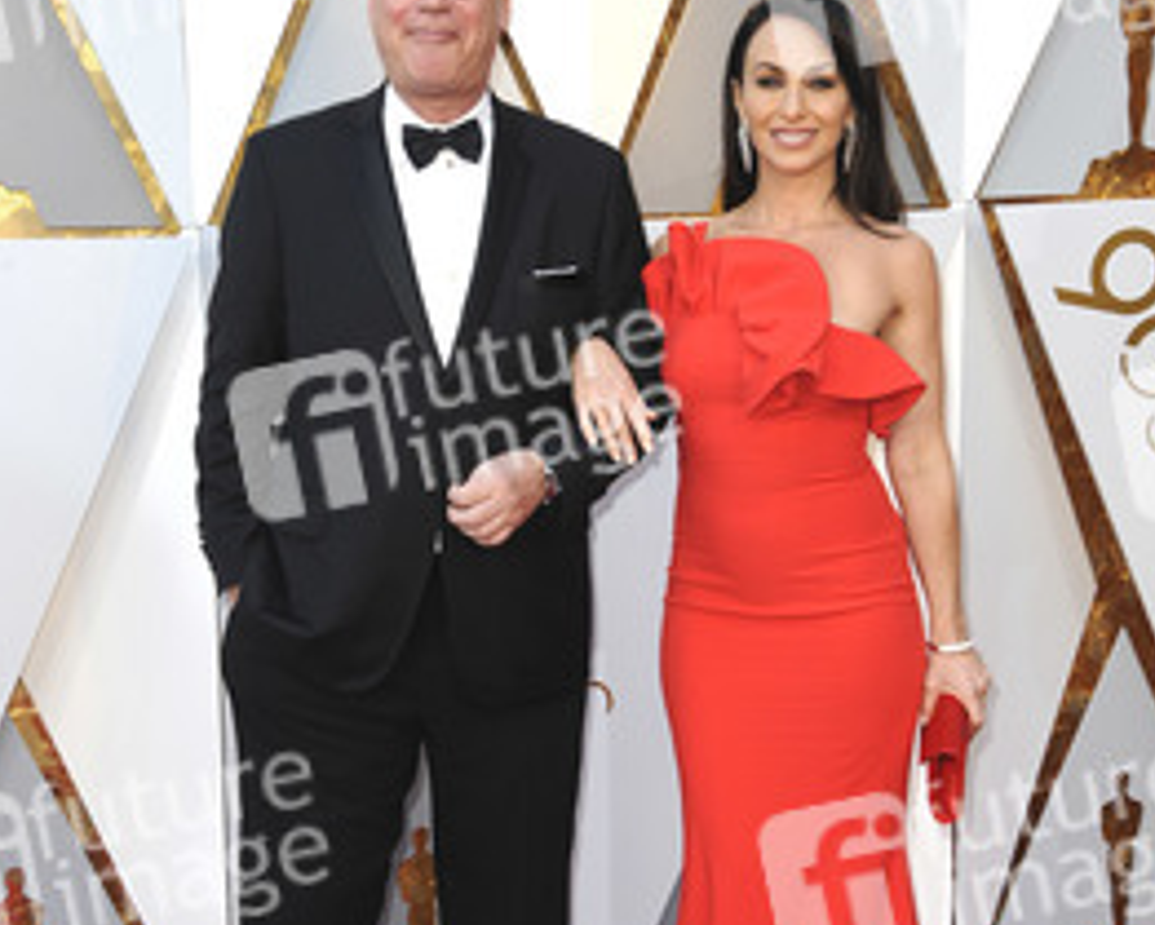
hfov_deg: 21.5
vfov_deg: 17.2
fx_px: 3043
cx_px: 584
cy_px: 637
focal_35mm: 89
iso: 1000
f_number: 7.1
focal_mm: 62
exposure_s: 1/200
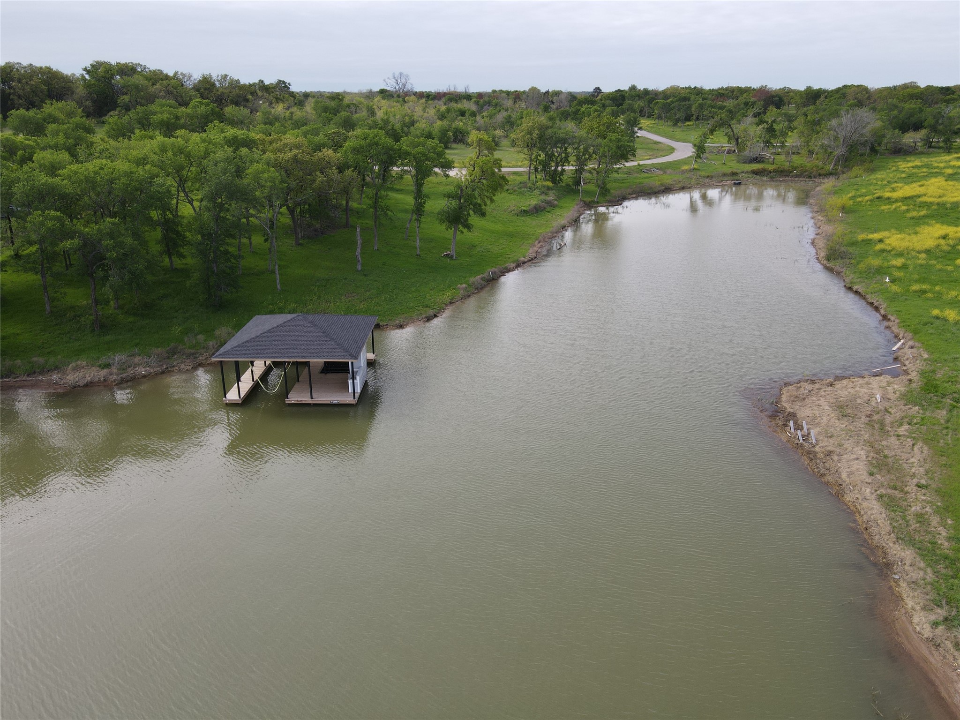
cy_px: 360
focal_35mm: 24
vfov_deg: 56.8
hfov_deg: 71.6
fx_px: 666
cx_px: 480
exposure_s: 1/400
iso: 100
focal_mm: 4.5
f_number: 2.8
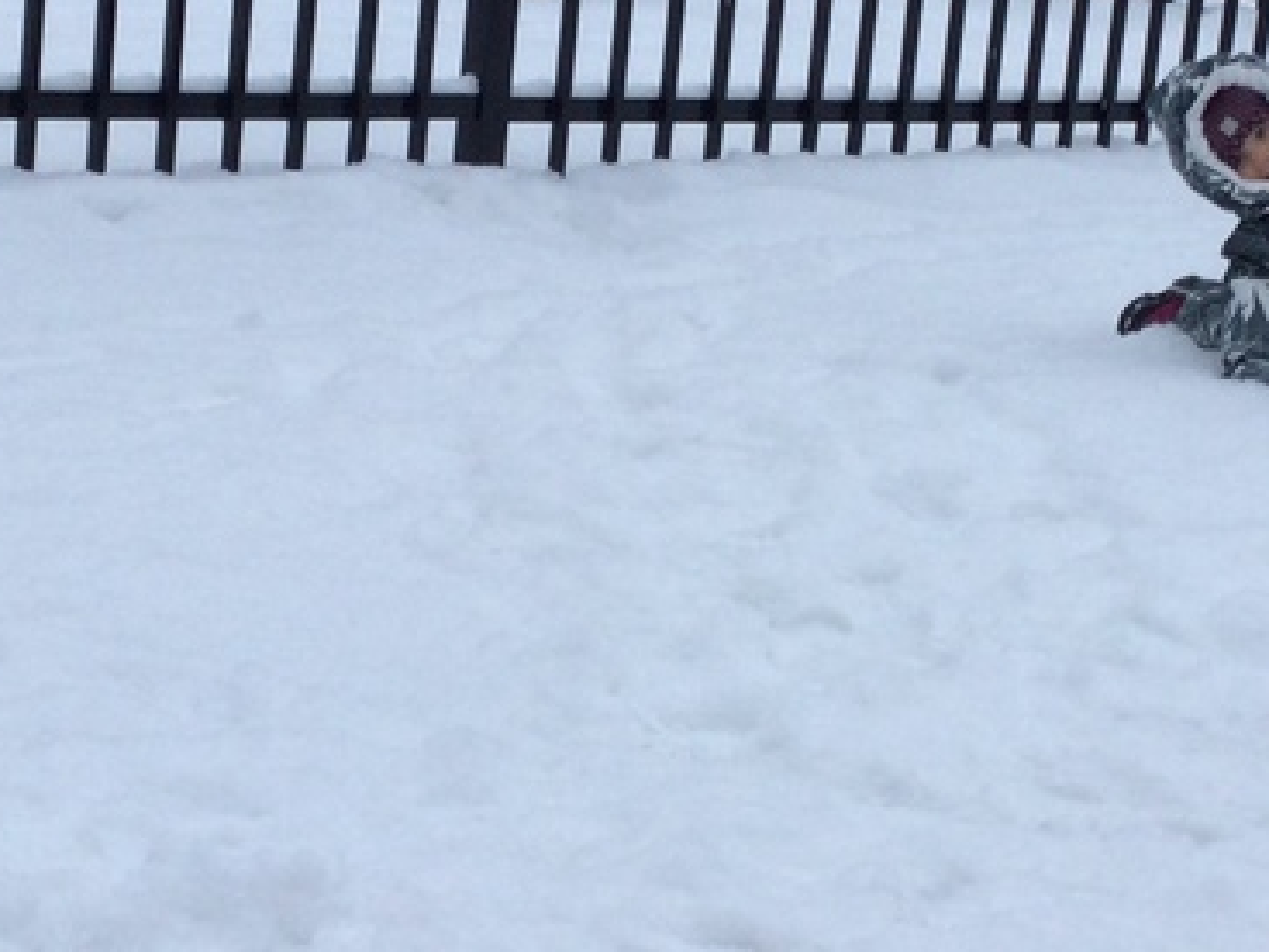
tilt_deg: -11.0
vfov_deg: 16.4
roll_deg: -5.6
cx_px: 685
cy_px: 345
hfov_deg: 21.8
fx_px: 3299
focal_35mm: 90
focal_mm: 3.3
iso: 32
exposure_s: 1/100
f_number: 2.4
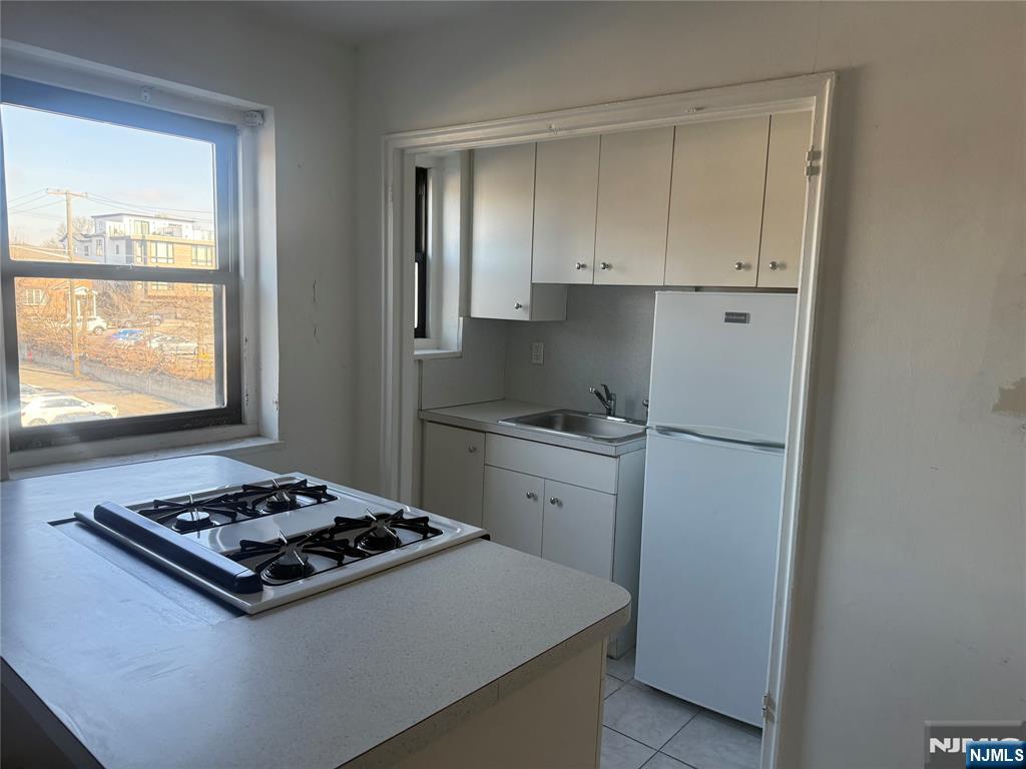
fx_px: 711
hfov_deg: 71.6
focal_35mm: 24
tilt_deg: -7.1
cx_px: 513
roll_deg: -0.5
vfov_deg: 56.8
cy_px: 384
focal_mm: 6.76
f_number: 1.78
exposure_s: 1/232
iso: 160
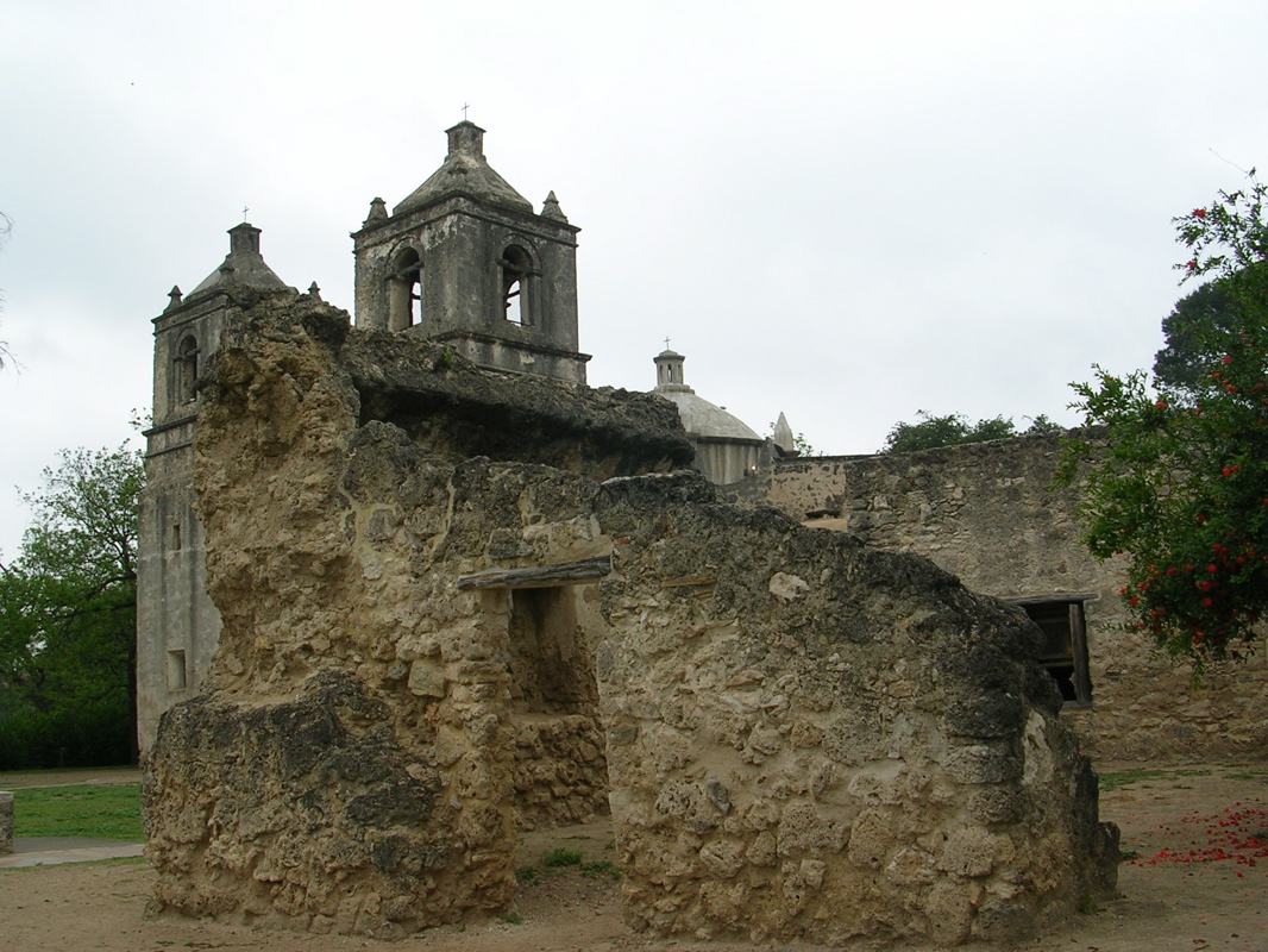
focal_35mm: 38
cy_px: 476
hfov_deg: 49.0
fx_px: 1392
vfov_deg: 37.7
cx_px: 634
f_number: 5.6
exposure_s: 1/122
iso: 50
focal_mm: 5.8
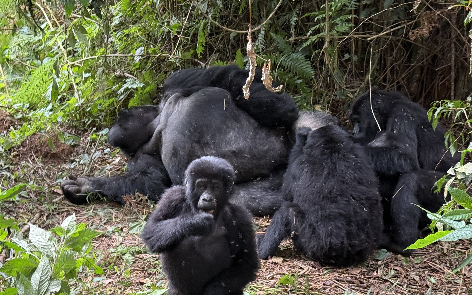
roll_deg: -1.2
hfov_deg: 30.1
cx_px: 191
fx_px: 875
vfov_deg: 19.1
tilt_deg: -25.0
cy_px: 177
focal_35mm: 68
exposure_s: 1/60
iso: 160
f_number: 1.78
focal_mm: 6.76
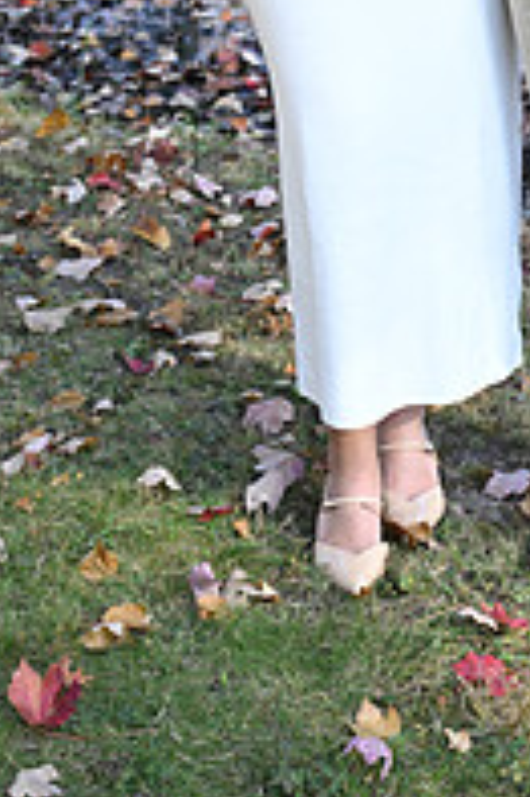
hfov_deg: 12.0
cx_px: 609
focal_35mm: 112
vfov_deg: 16.8
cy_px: -364
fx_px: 2477
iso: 200
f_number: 5.6
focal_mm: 38
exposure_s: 1/100
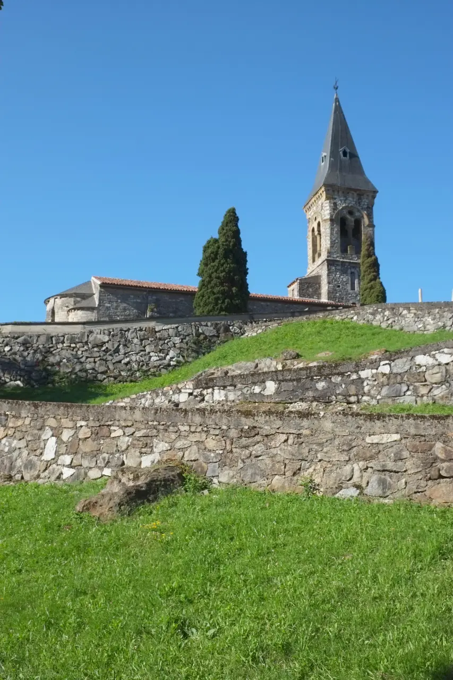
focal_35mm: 38
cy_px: 340
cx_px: 226
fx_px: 717
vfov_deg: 50.7
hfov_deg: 35.0
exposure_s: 1/420
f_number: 8
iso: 200
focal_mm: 25.4
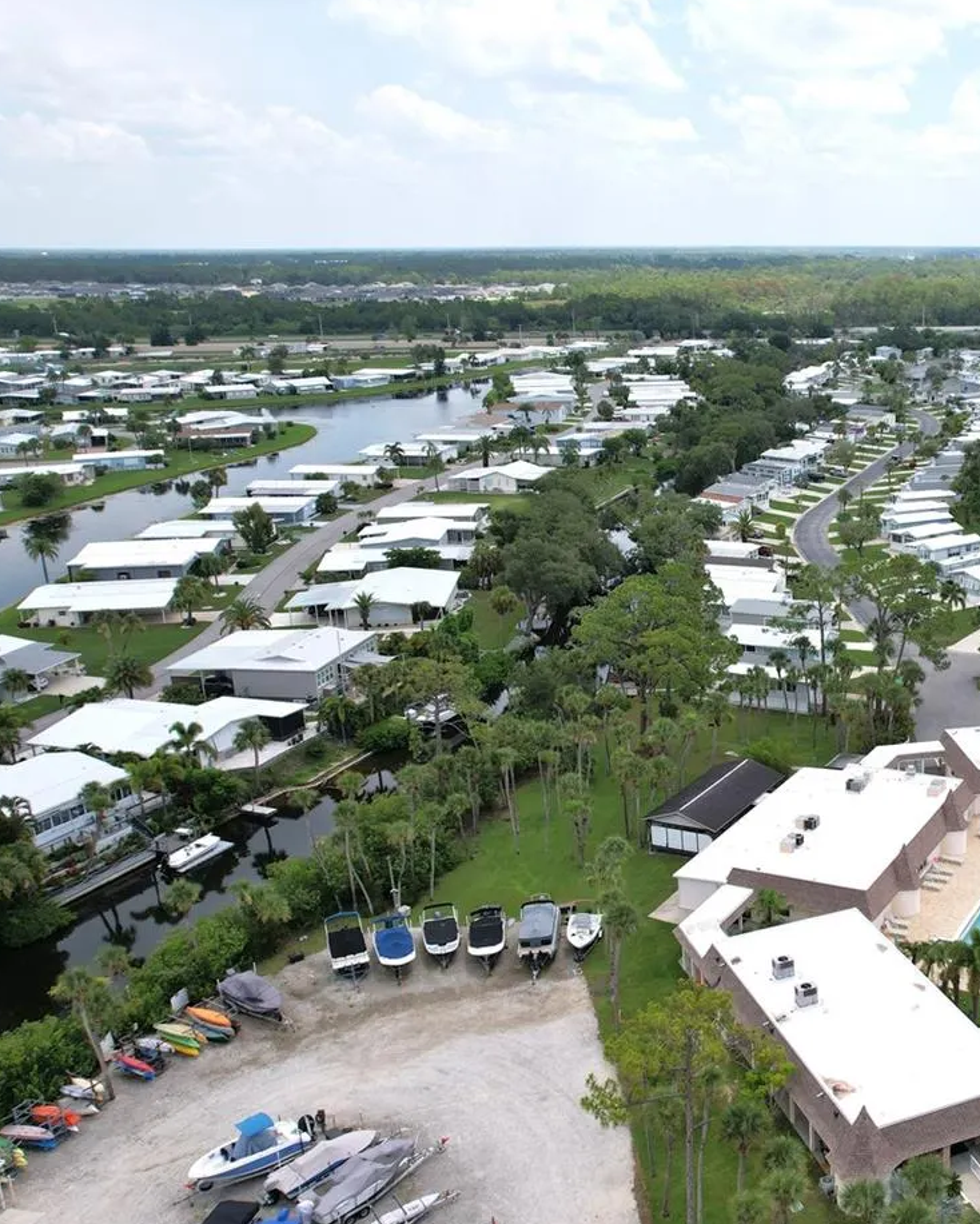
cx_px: 904
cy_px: 641
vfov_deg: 50.3
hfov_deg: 38.1
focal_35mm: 36
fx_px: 1305
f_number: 2.8
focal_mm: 8.38
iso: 100
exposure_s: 1/2000
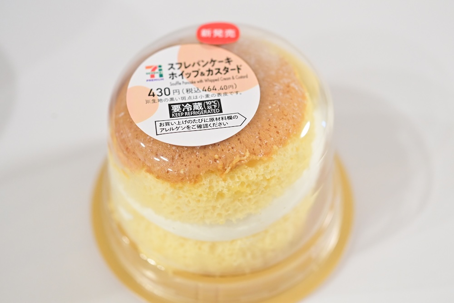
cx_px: 227
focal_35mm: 60
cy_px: 152
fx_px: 757
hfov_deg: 33.4
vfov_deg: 22.6
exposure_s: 1/160
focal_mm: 60
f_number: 4
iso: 8000
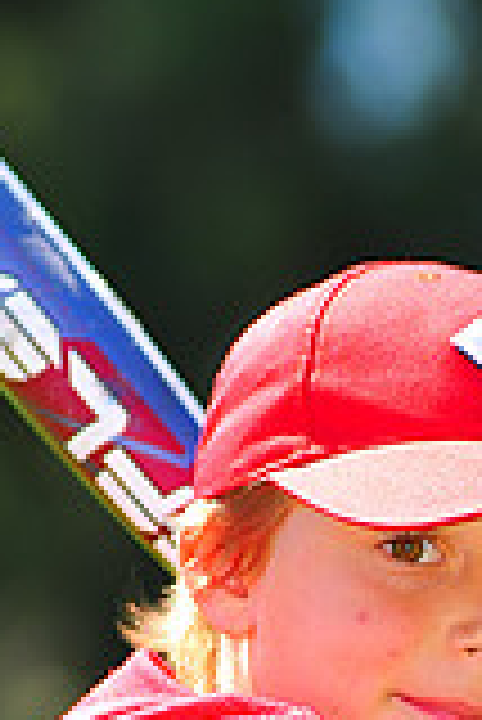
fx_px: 13085
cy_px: 850
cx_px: 428
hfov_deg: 2.1
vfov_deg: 3.2
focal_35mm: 653
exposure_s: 1/500
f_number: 4.5
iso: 200
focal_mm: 180
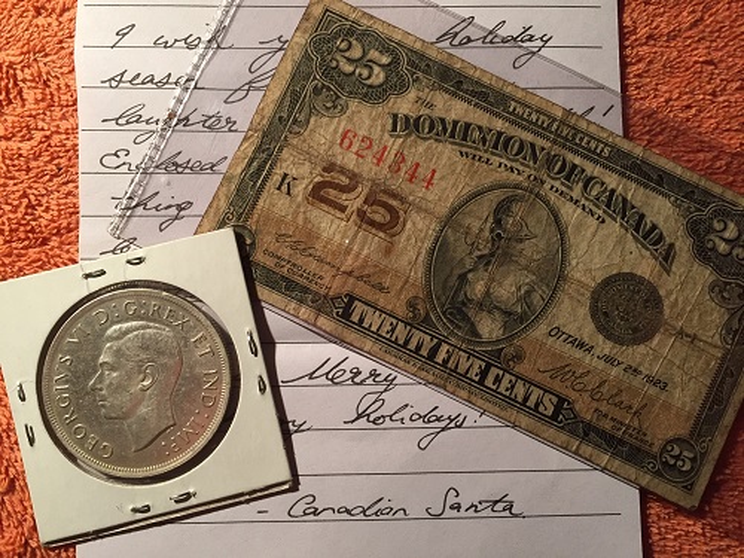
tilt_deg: -87.3
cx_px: 372
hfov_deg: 61.7
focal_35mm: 29
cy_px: 279
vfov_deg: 48.2
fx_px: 623
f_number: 2.2
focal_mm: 4.15
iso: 125
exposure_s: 1/30
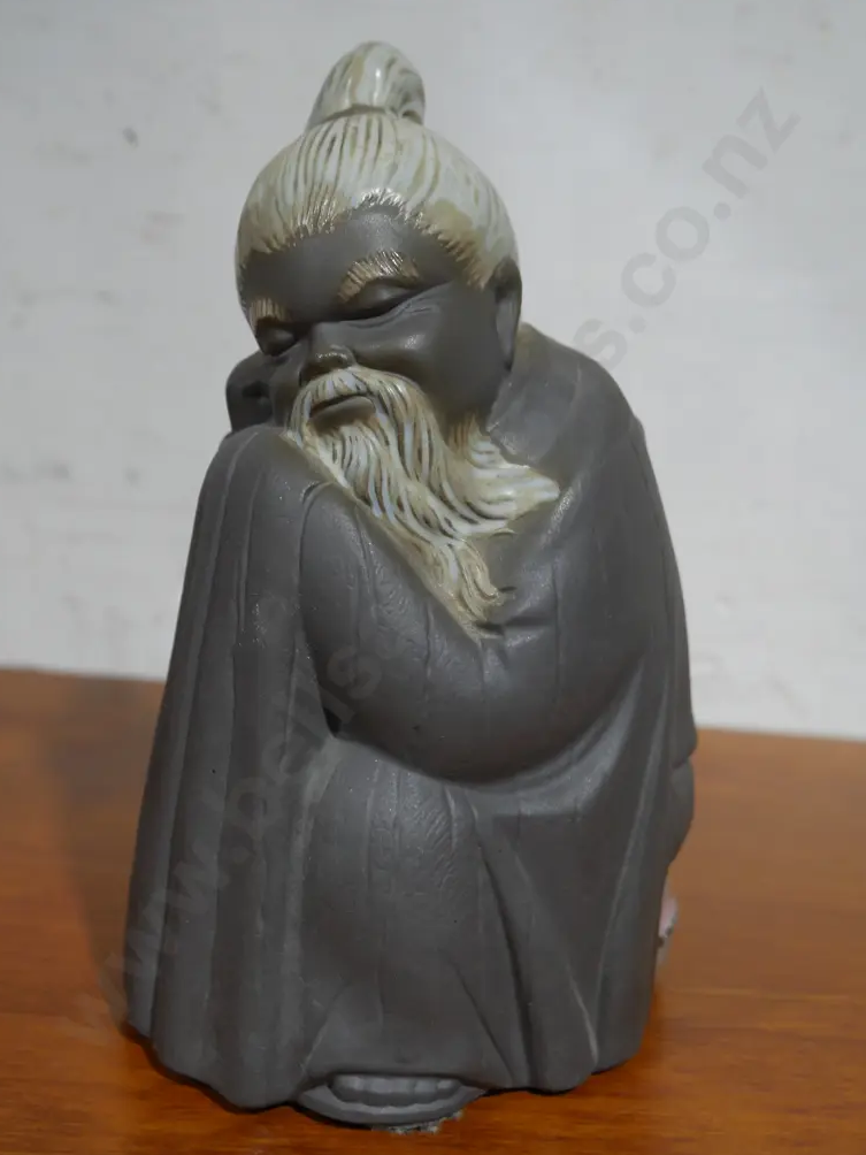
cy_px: 574
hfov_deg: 29.7
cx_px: 426
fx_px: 1634
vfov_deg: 38.9
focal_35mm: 49
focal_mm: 24
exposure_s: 1/60
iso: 800
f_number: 5.2
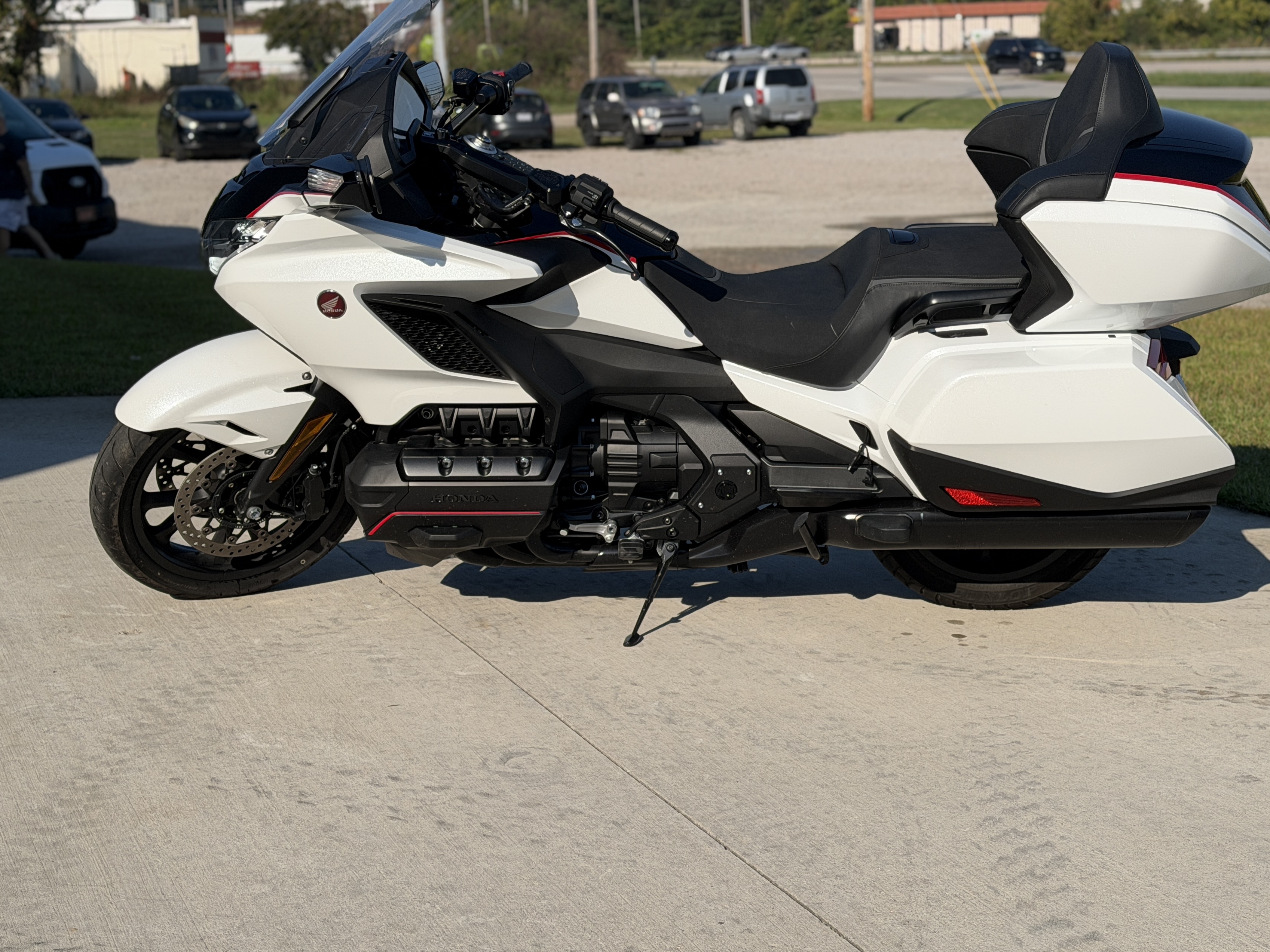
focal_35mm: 57
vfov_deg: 25.6
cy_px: 398
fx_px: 2091
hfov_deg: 33.8
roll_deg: +2.4
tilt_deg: -9.4
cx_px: 692
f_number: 1.78
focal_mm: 6.76
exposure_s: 1/7874
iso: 80
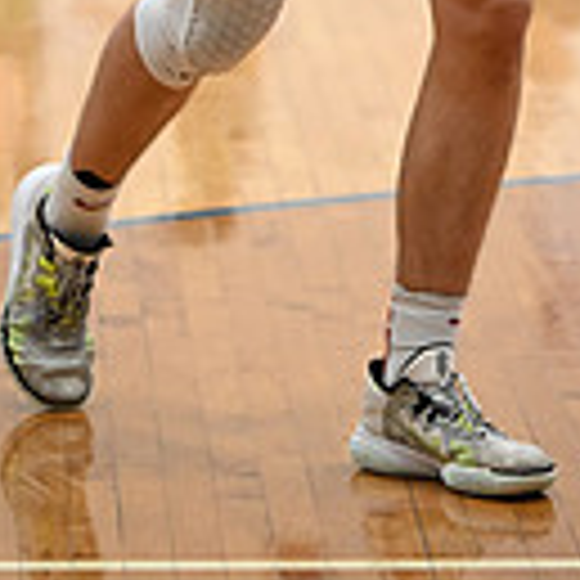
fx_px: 7317
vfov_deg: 4.5
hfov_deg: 4.5
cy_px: -378
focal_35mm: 386
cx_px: 328
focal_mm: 130
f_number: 2.8
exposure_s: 1/800
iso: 6400
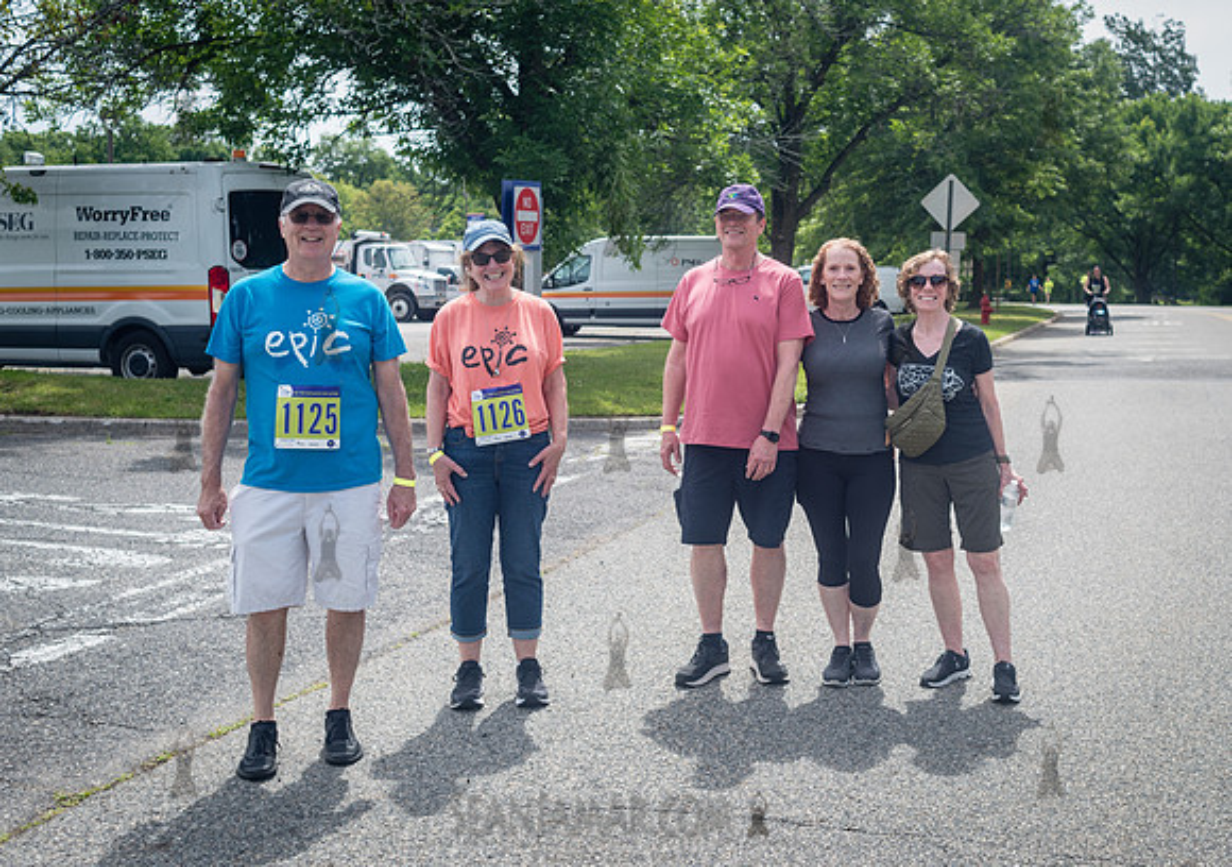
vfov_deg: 32.7
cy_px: 367
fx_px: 1475
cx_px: 710
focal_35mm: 42
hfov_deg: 45.2
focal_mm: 35
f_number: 4
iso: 200
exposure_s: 1/1000
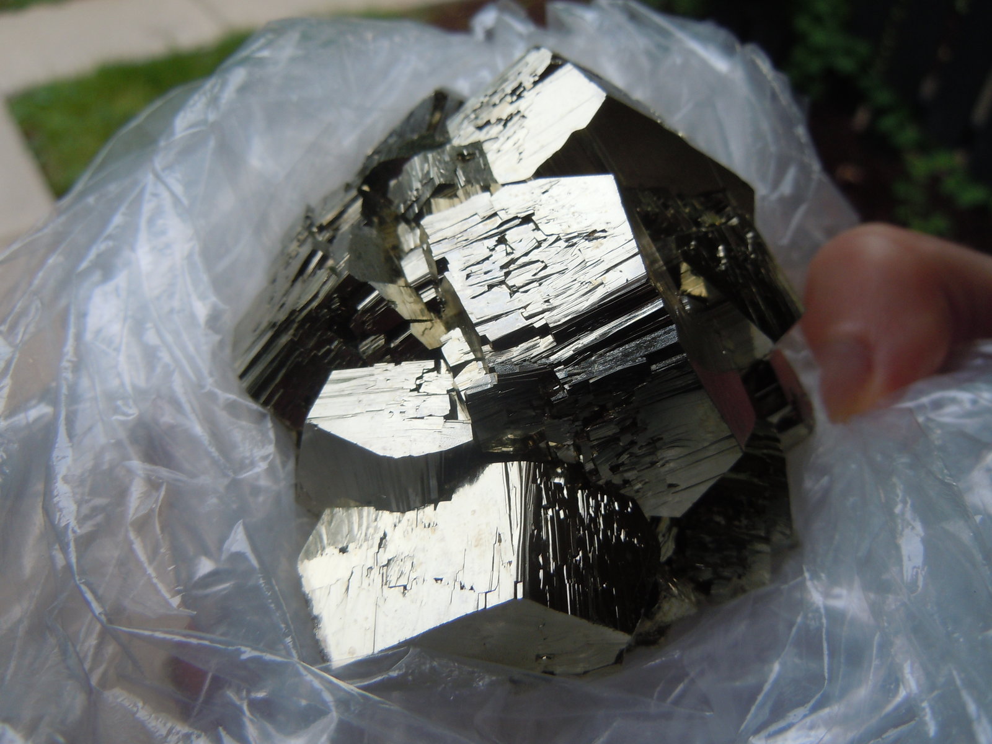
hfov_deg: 60.0
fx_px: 860
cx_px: 496
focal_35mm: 30
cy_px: 372
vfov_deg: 46.8
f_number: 3.5
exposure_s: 1/60
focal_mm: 5.4
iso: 100
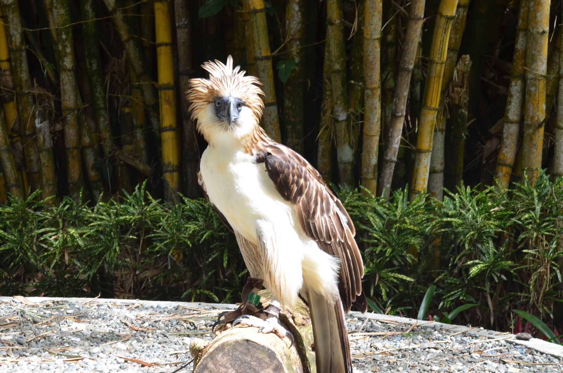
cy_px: 173
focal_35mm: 93
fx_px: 1452
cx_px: 203
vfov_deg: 14.6
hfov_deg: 21.9
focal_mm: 40
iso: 110
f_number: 8
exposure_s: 1/60
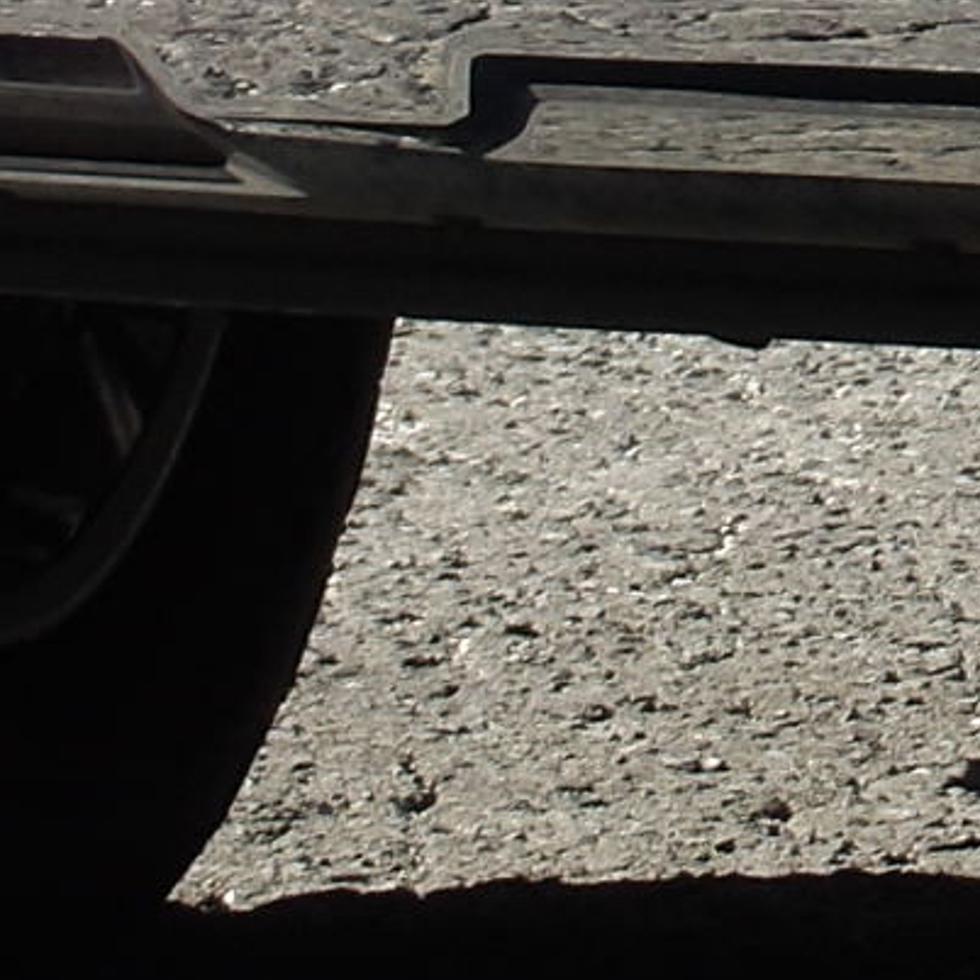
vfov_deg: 1.4
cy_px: -1004
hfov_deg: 1.4
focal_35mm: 1265
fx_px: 40518
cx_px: 1619
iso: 100
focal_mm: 39.8
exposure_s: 1/384
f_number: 4.5
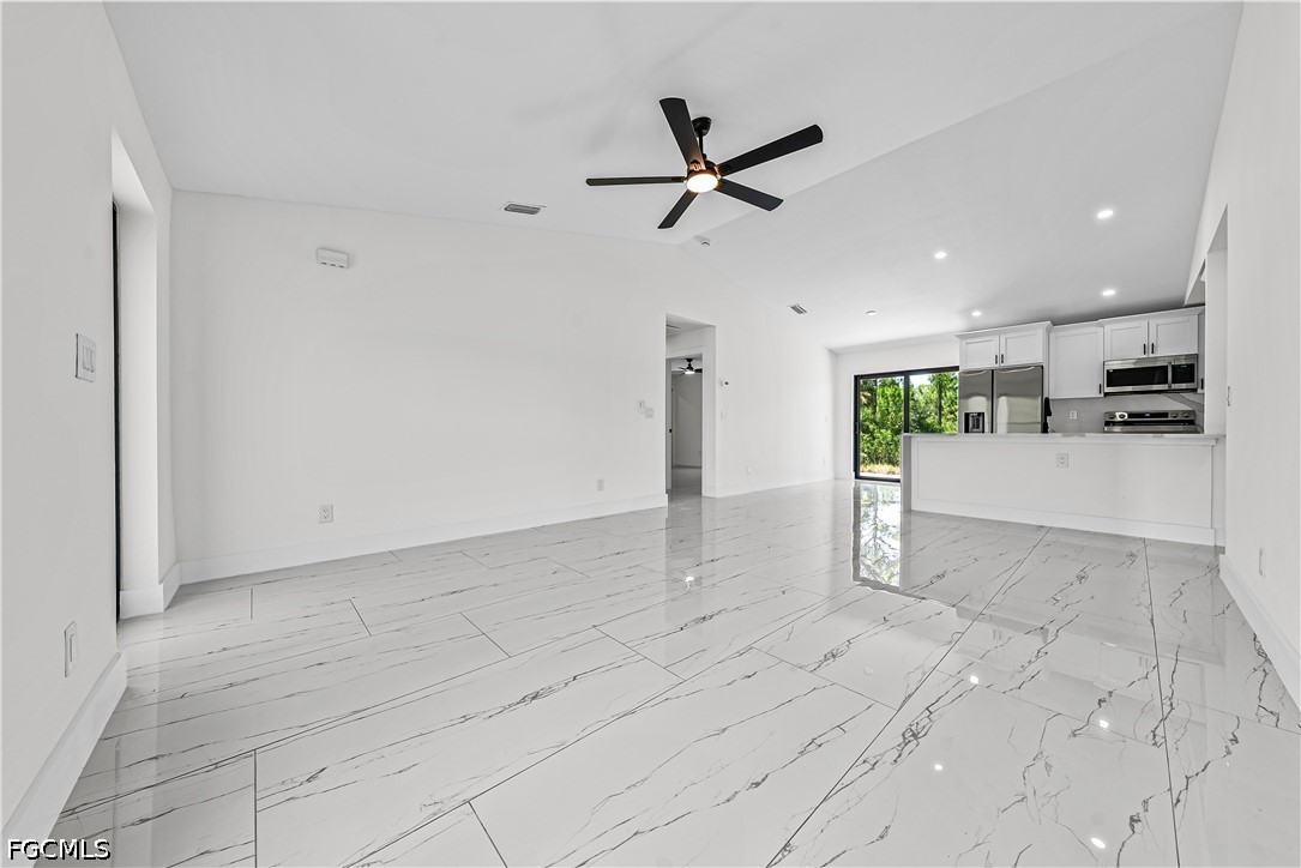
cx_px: 650
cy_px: 434
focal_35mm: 12
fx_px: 434
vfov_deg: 90.0
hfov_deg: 112.6
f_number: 9
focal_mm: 12
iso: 200
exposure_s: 1/10
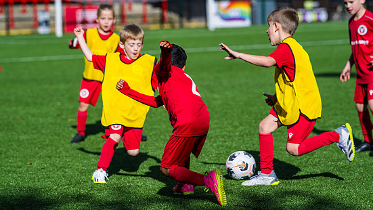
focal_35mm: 149
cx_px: 185
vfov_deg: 8.1
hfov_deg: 14.4
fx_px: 1474
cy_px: 108
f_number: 4
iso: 400
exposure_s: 1/6400
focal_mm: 135
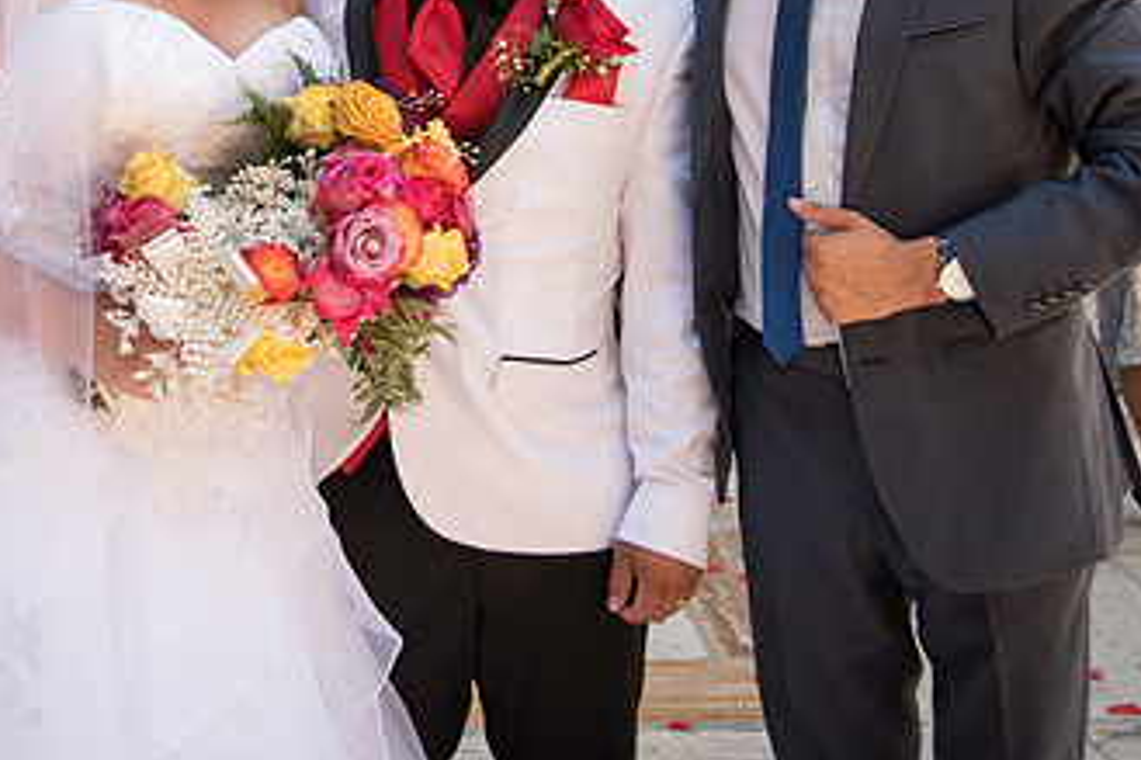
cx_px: 384
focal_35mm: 65
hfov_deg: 30.8
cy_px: 95
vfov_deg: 20.5
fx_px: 2059
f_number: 4.5
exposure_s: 1/100
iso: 100
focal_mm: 35
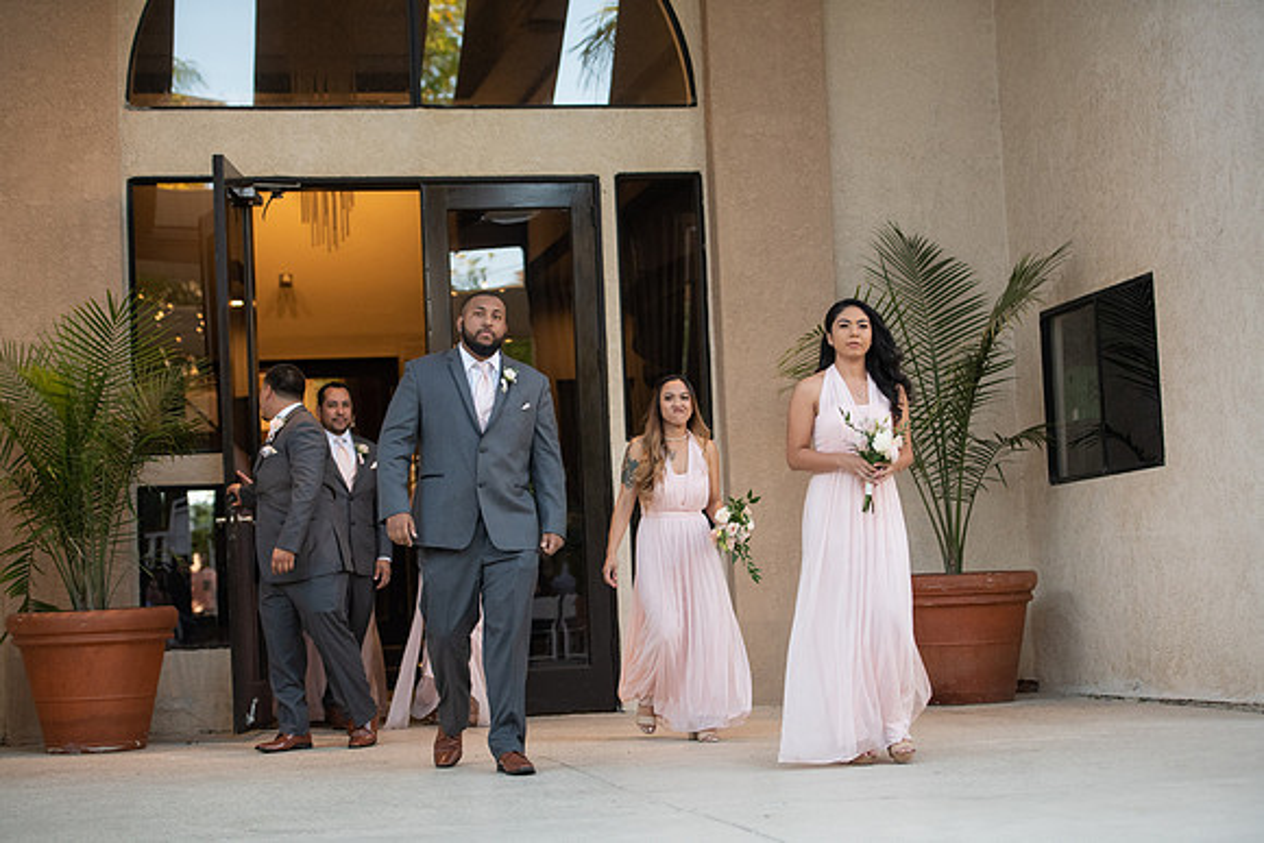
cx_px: 632
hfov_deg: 28.8
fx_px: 2458
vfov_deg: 19.5
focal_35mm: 70
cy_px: 422
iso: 1000
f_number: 2.8
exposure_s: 1/640
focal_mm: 70
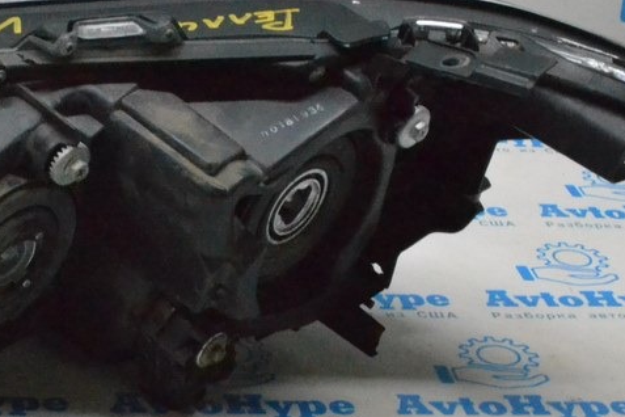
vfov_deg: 13.2
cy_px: 65
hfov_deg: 19.4
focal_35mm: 103
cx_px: 47
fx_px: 1788
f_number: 14
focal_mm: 32
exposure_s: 1/100
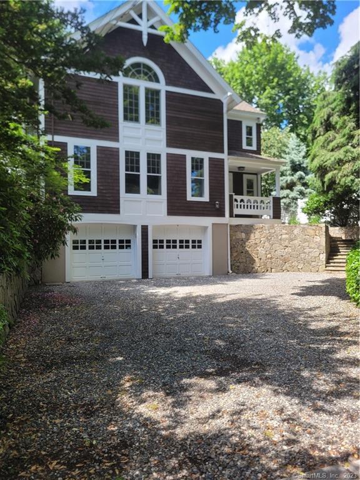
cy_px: 240
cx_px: 180
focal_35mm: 26
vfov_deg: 67.3
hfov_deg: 53.1
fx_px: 361
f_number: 1.8
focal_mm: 5.4
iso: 40
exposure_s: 1/612
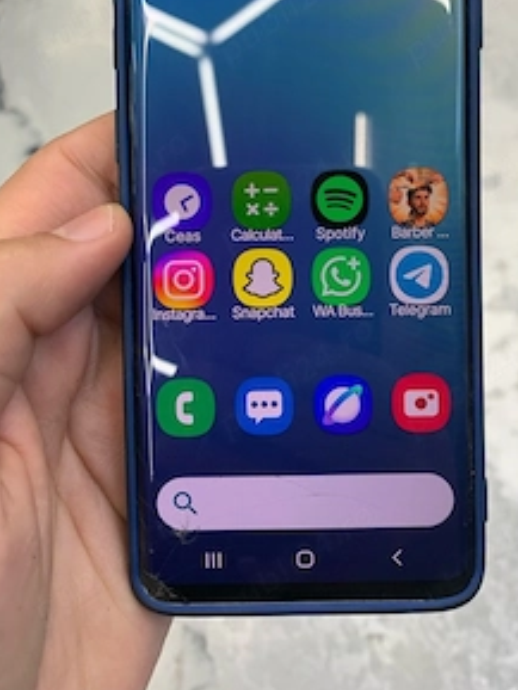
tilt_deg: -58.5
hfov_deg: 39.2
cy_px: 220
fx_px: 718
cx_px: 344
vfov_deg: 50.2
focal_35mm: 36
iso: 80
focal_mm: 4.25
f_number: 1.8
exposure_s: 1/120
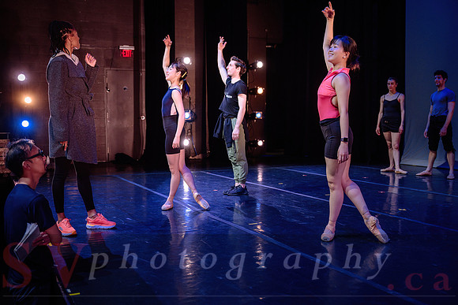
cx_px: 222
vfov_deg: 34.2
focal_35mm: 39
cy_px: 152
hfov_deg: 49.4
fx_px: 497
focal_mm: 37
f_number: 2.8
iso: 1000
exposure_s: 1/125
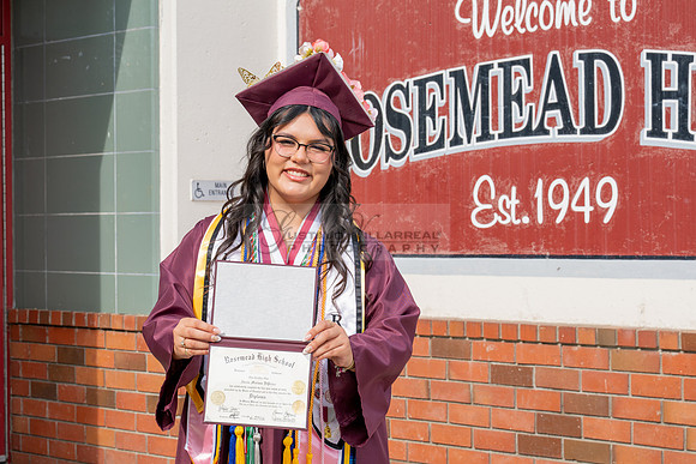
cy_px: 238
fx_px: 1520
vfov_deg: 17.4
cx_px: 316
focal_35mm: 79
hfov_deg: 25.8
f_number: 8
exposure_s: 1/200
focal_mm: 63
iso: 100
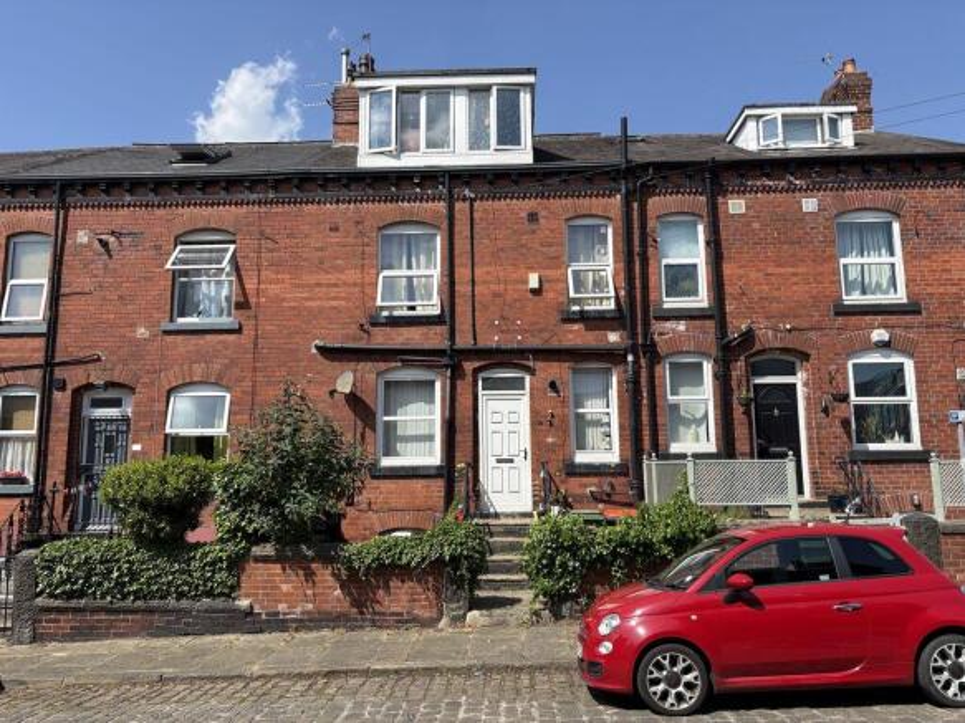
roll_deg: +0.3
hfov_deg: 67.3
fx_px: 725
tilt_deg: +8.2
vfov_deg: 53.0
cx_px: 482
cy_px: 362
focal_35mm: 26
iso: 50
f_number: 1.6
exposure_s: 1/2985
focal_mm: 5.96
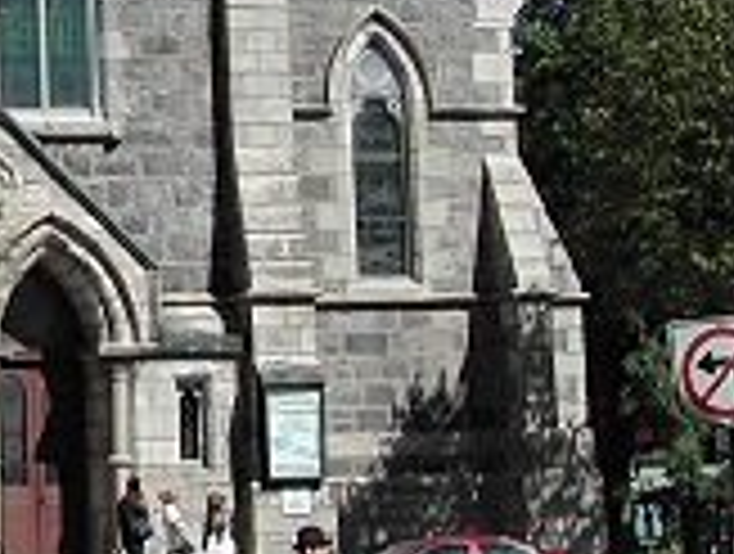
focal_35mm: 119
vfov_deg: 12.4
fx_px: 2529
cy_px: 0
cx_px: -153
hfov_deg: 15.9
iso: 100
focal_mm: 8
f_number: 7.6
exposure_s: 1/330
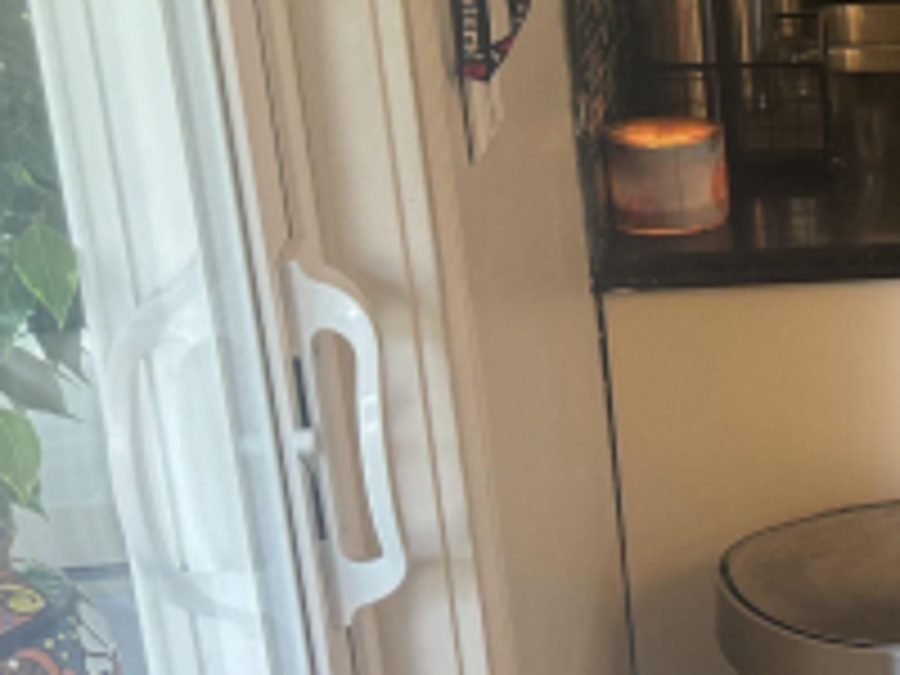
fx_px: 2080
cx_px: 1478
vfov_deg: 18.4
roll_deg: -1.1
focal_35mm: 80
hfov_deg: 19.9
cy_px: 266
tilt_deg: -17.2
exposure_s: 1/120
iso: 200
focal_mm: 6.76
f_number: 1.78
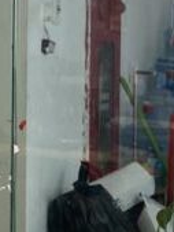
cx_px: 326
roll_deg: -4.0
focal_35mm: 154
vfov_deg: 12.5
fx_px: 1031
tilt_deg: -12.2
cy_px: 273
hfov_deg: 9.2
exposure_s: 1/100
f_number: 1.8
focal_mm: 4.25
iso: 80
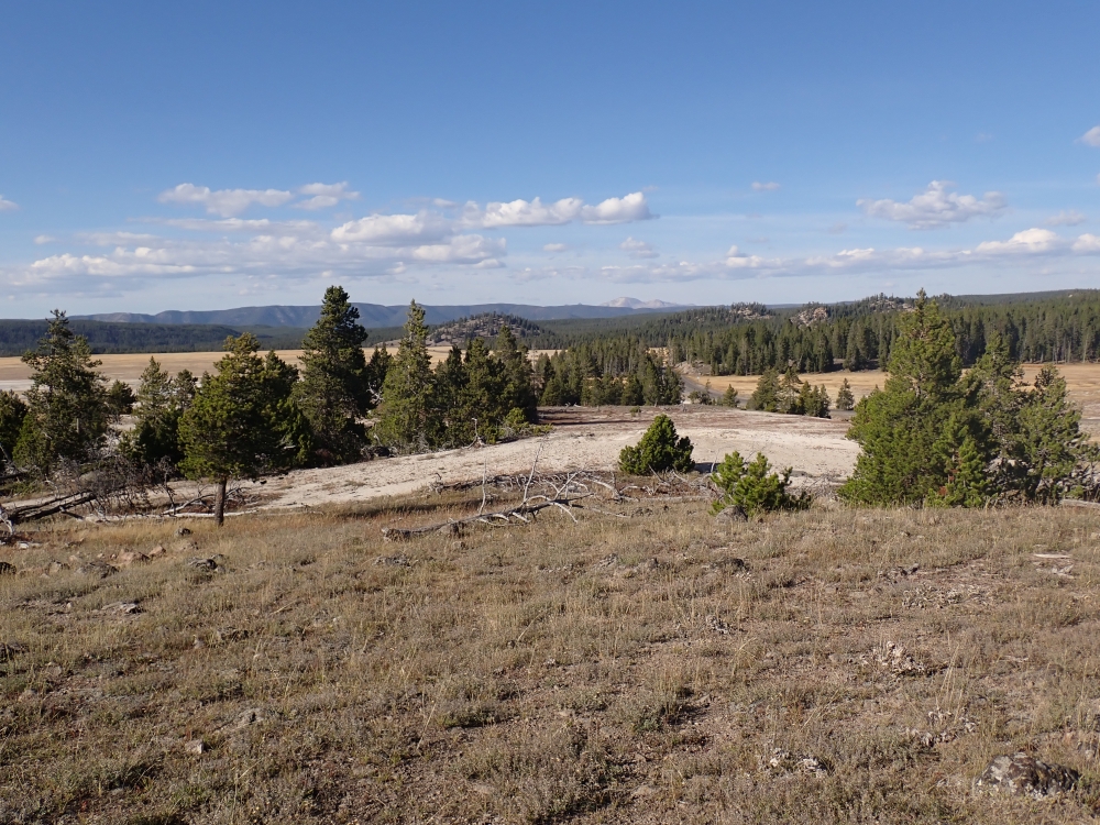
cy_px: 412
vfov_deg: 44.2
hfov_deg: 56.8
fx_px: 1017
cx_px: 550
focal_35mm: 32
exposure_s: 1/160
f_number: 9
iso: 100
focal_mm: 5.79
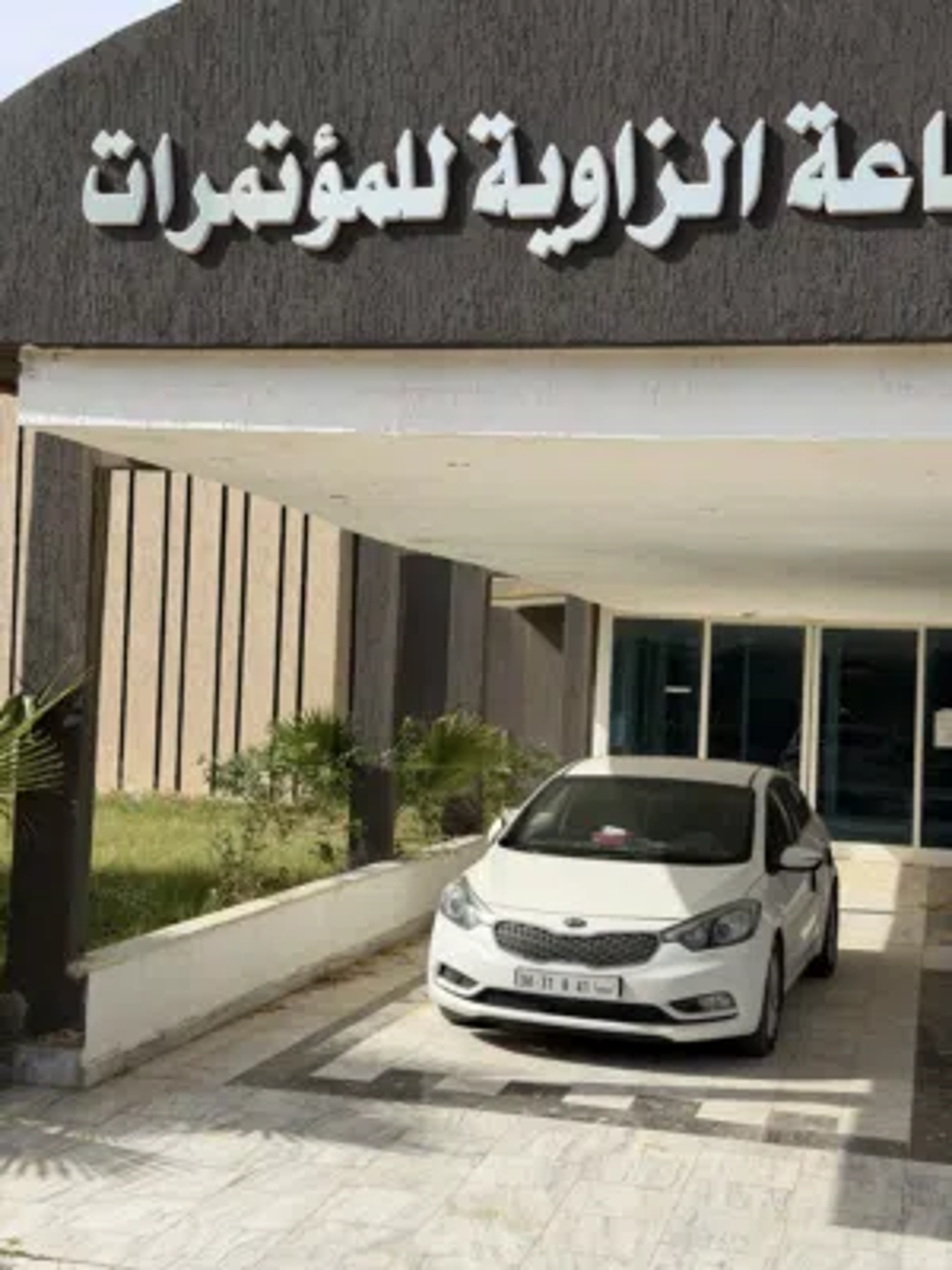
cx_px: 476
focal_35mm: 48
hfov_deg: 30.3
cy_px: 635
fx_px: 1760
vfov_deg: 39.7
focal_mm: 6.76
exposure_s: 1/5587
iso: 80
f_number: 1.78
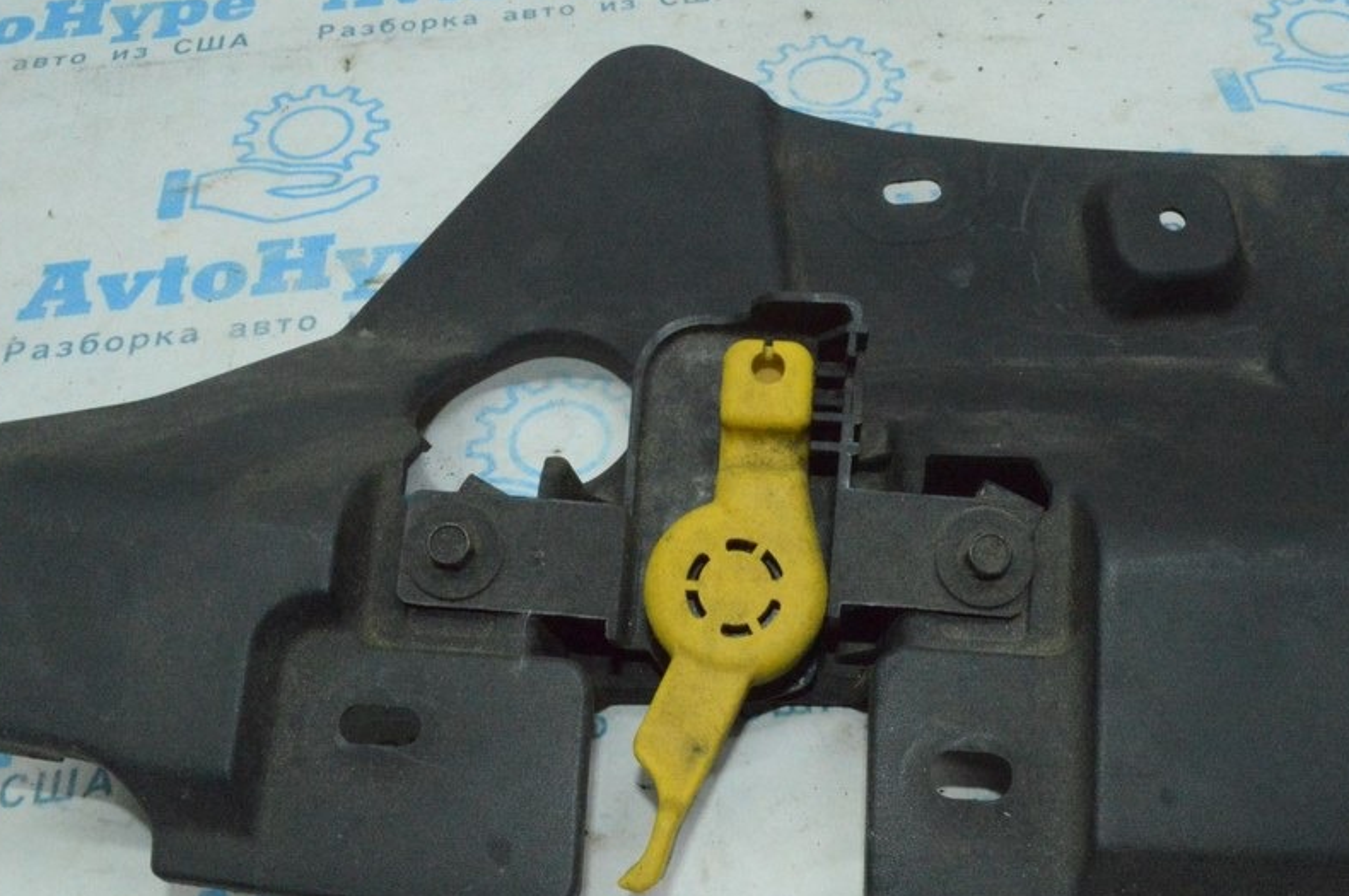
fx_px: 1310
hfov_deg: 54.4
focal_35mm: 35
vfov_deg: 37.6
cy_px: 557
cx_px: 739
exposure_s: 1/80
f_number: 22
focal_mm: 18
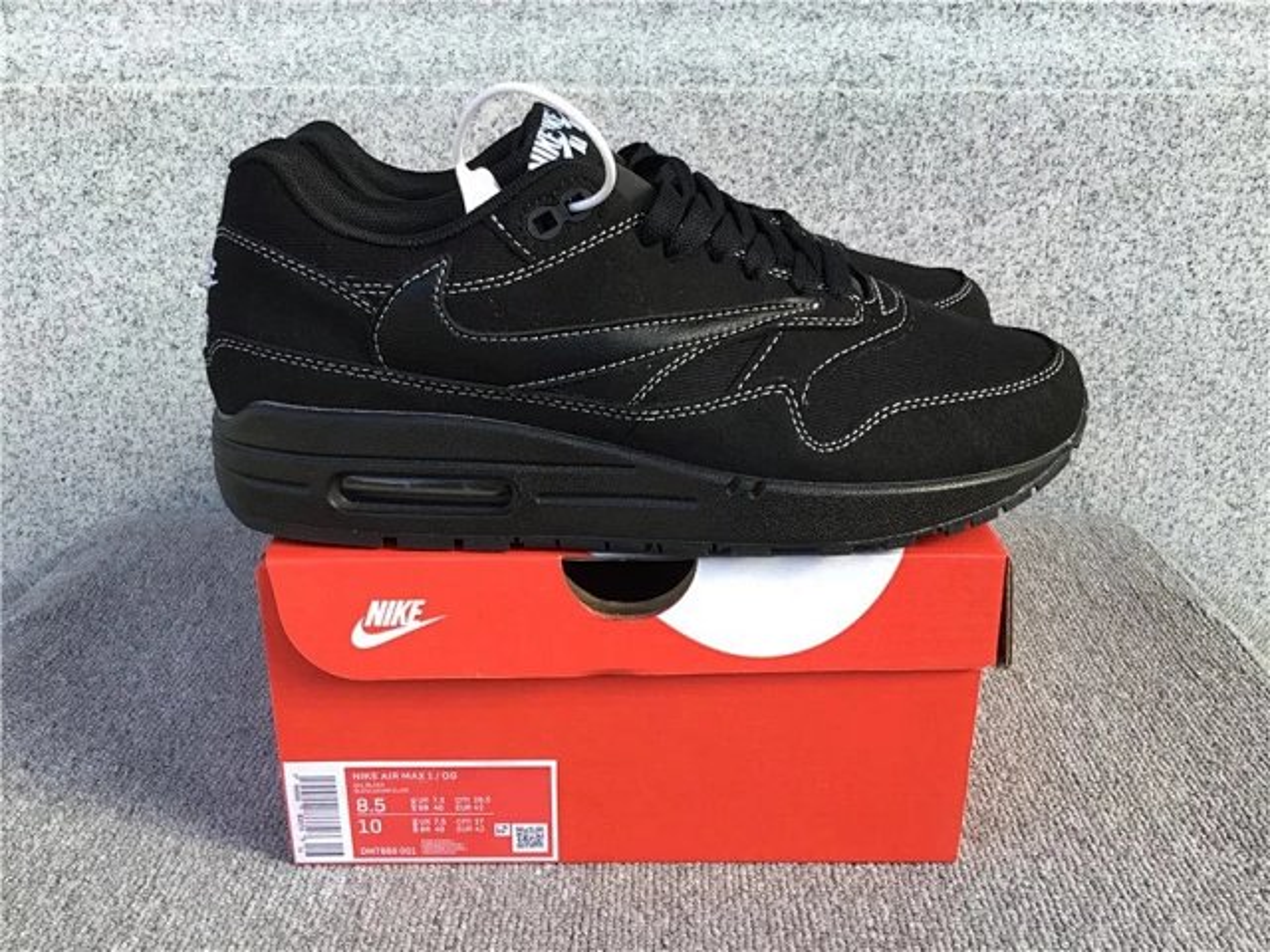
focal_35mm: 31
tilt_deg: -20.8
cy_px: 476
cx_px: 635
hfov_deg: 58.4
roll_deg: +0.1
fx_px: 1137
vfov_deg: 45.4
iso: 25
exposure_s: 1/110
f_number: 2.4
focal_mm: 3.3
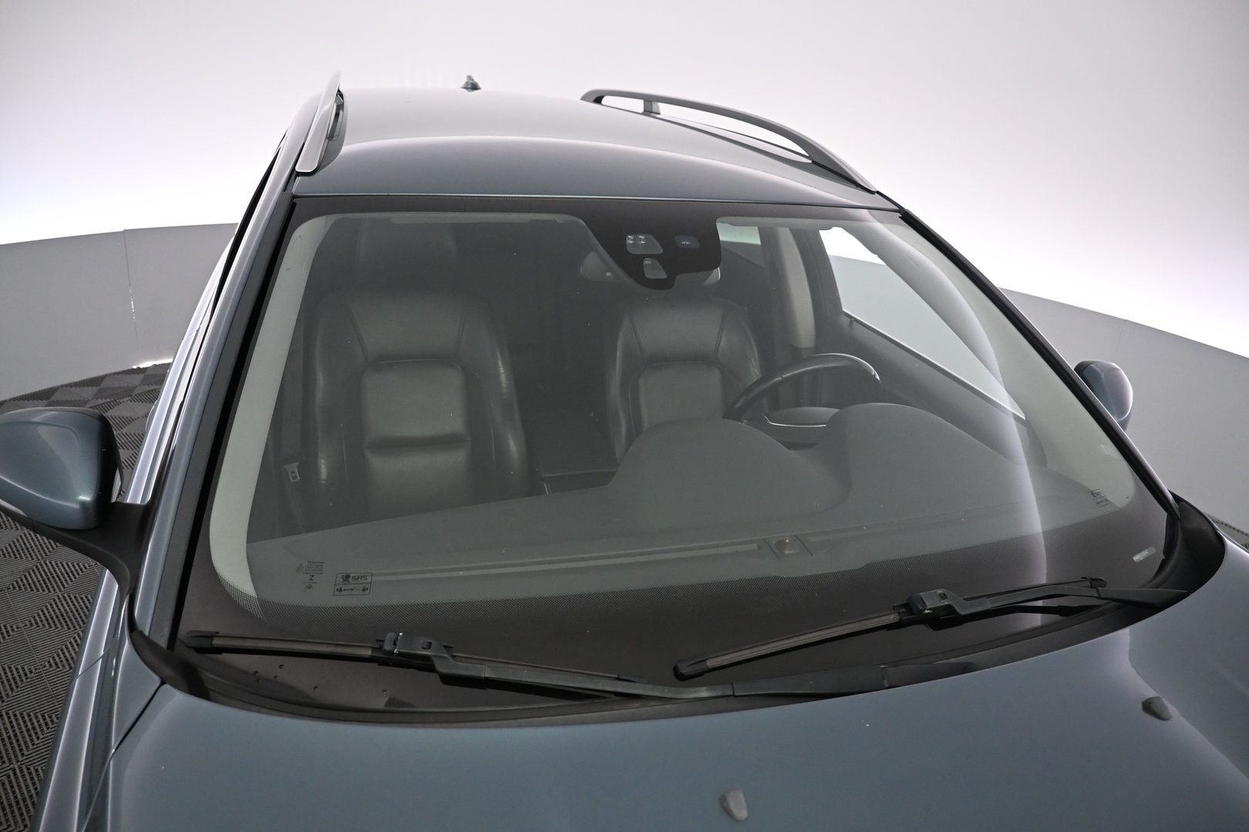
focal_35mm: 24
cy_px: 416
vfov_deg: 53.1
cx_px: 624
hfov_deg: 73.7
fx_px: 833
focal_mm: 16
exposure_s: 1/125
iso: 2000
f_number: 3.5
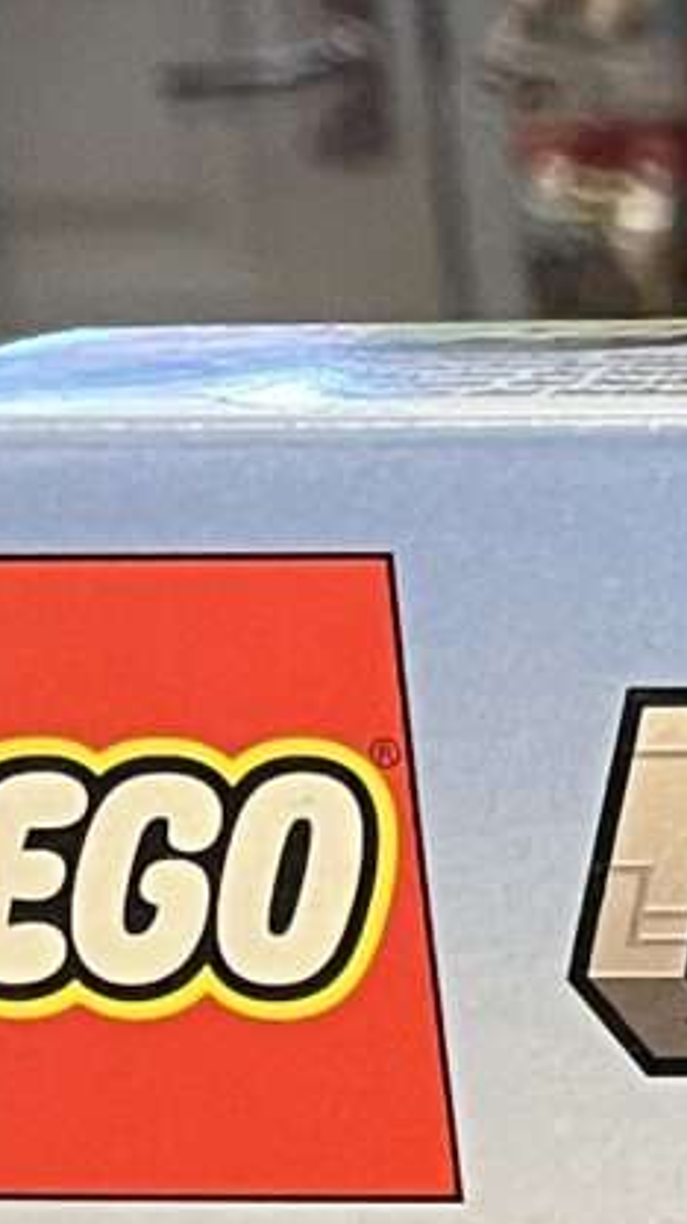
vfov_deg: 12.1
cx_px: 2645
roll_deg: +0.4
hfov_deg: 6.0
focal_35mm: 174
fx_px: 5645
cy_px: 1447
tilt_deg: -14.3
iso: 320
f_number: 1.6
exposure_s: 1/50
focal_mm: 5.1
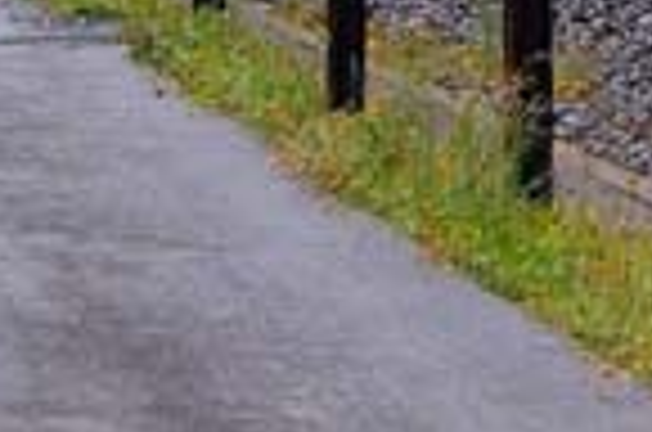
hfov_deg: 6.9
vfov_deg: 4.4
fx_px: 5367
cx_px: 769
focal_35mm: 297
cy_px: -871
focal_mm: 28
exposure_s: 1/640
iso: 800
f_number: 4.5
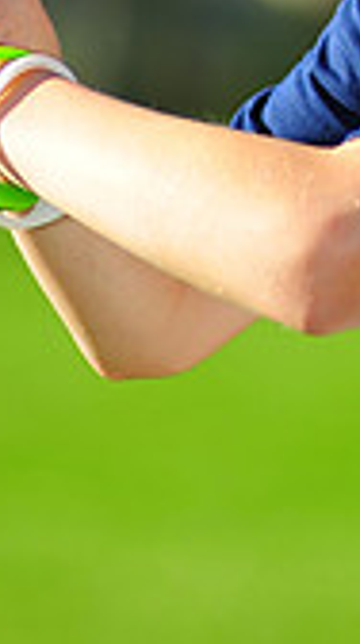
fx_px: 11109
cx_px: 471
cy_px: -253
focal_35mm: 652
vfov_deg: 3.3
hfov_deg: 1.9
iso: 200
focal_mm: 180
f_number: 3.5
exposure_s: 1/1250
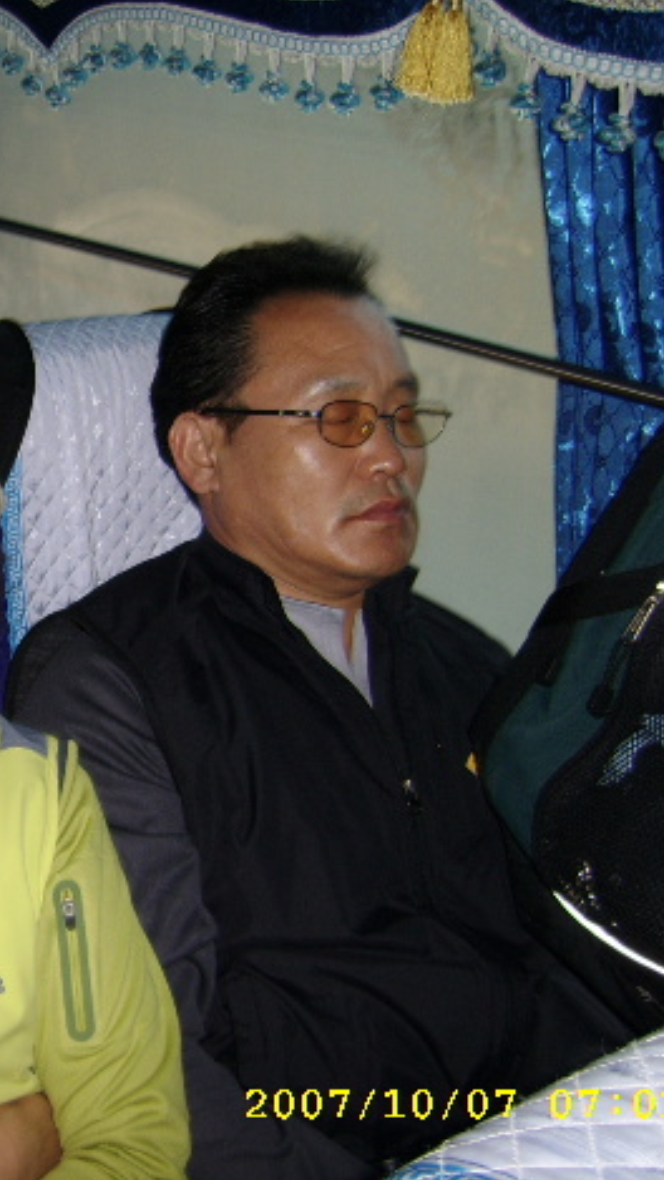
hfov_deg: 21.9
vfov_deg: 39.9
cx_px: -48
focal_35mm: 52
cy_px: 579
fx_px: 1627
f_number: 2.8
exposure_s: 1/30
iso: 100
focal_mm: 5.95
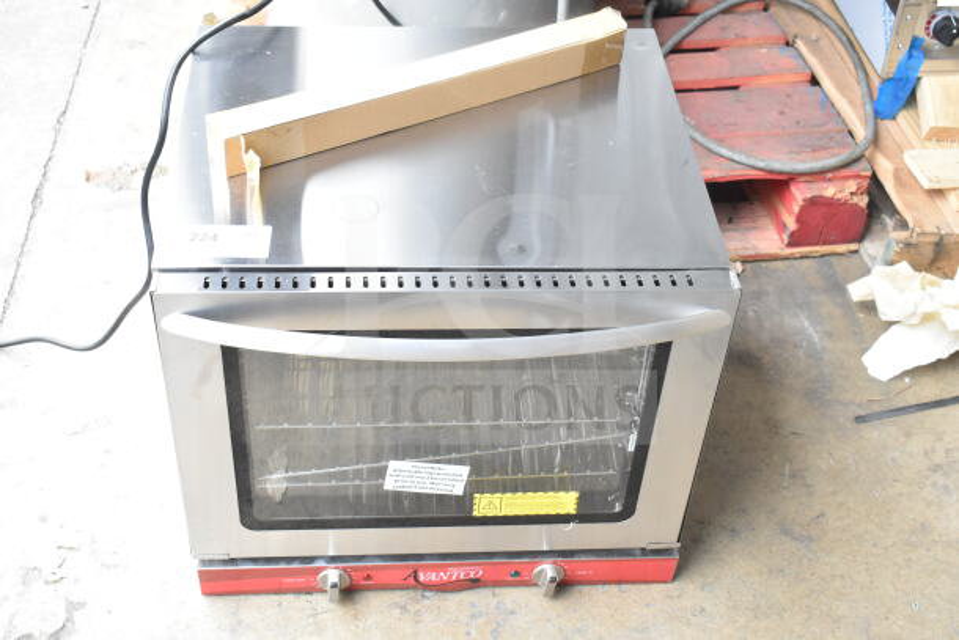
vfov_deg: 29.0
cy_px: 320
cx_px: 480
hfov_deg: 42.3
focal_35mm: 46
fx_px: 1239
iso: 1600
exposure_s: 1/160
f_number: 6.3
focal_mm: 31
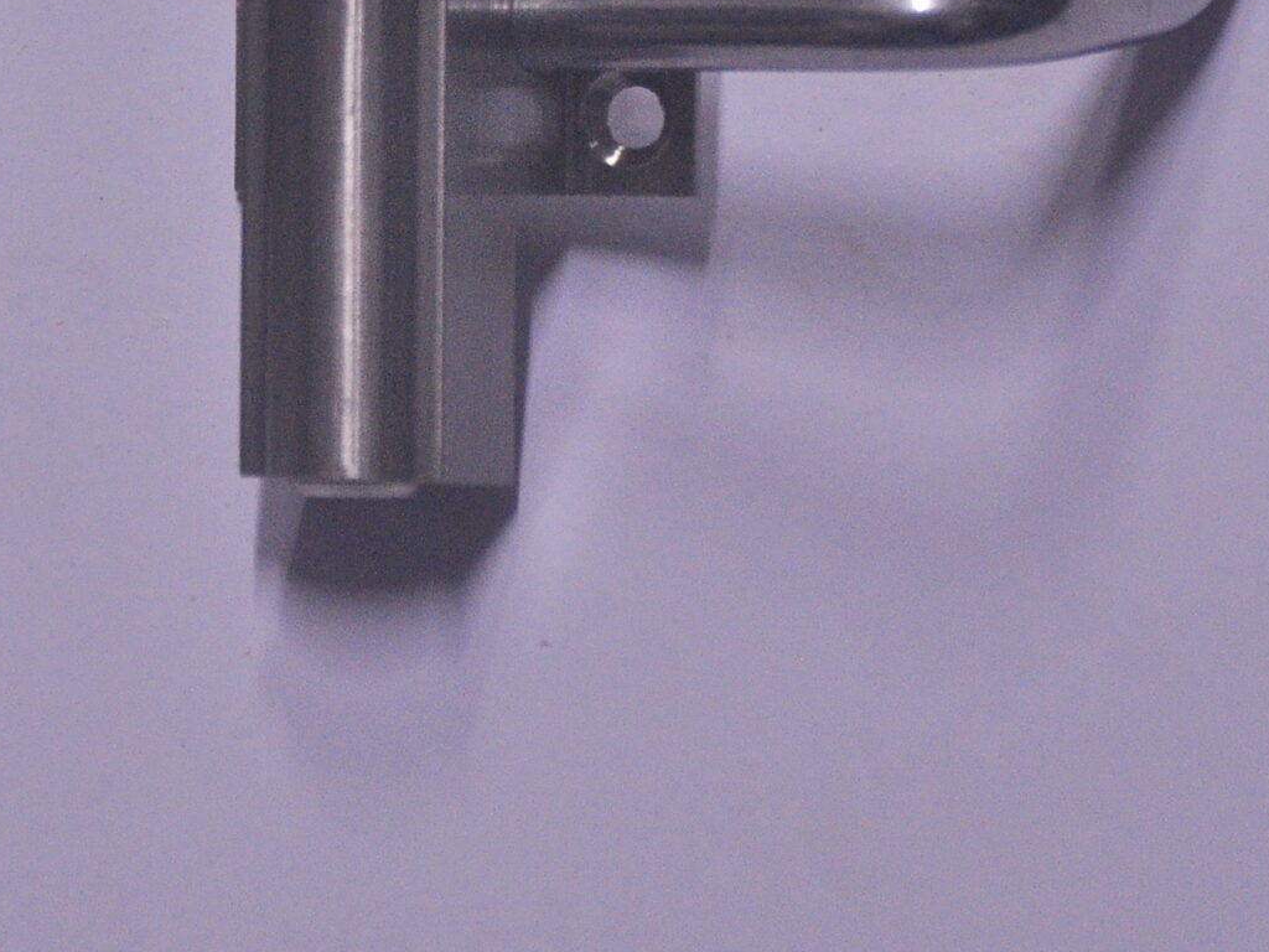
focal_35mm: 468
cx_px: 128
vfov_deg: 3.2
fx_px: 17157
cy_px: -97
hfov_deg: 4.2
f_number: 5.6
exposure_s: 1/80
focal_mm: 130
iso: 1250
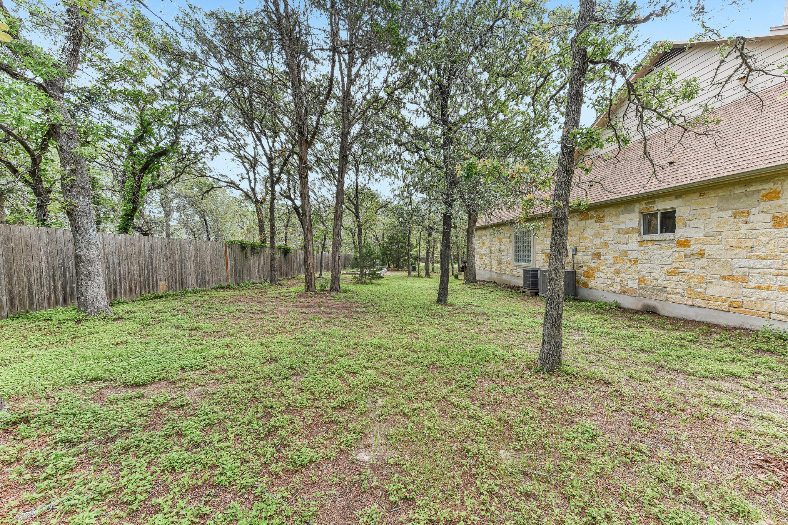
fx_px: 306
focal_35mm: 14
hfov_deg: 104.3
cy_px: 262
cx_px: 394
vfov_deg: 81.2
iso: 100
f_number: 8
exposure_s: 1/50
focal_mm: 14
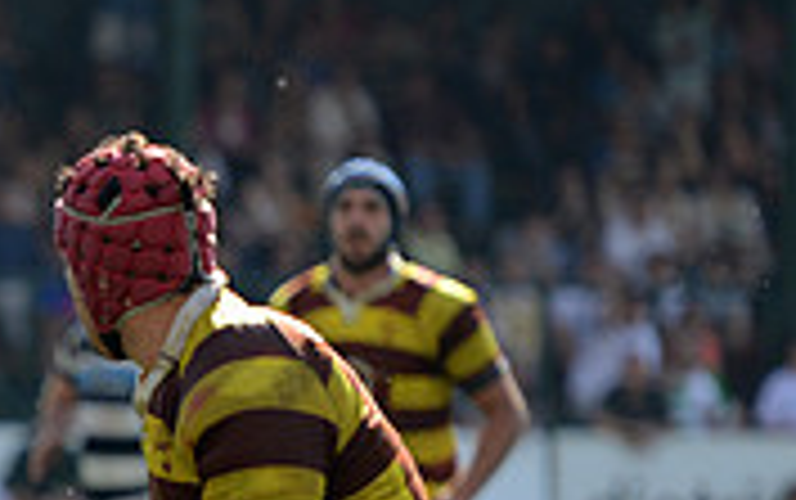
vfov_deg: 2.3
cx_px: -504
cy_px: 669
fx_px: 12312
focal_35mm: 567
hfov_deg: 3.7
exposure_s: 1/1250
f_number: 2.8
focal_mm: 170
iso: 320
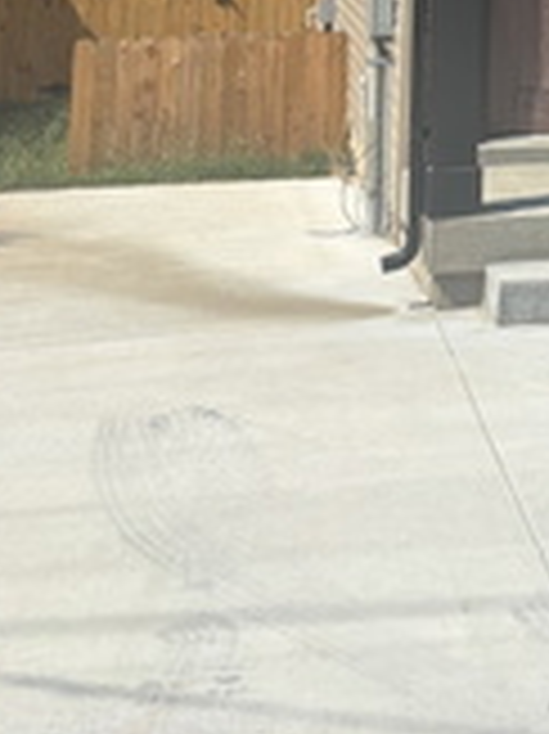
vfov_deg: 19.8
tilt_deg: +8.3
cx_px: 688
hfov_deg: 16.5
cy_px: -390
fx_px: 1800
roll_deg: -1.1
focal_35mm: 85
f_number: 1.6
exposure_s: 1/3311
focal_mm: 5.96
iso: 50
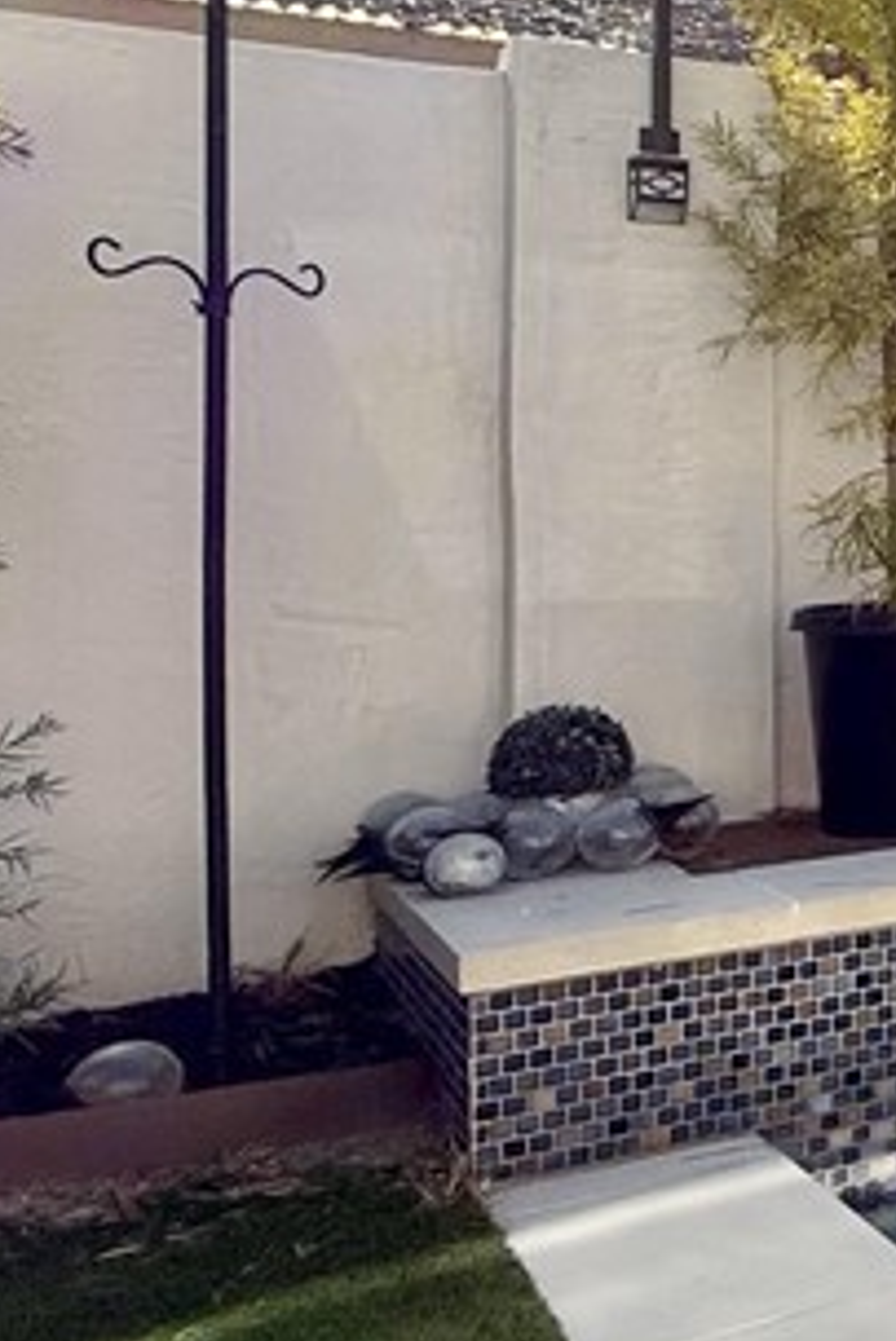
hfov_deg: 16.8
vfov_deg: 39.9
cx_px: 1964
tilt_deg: +0.4
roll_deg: +0.3
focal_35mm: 49
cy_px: 463
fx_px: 1827
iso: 64
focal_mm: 2.22
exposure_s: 1/3125
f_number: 2.2
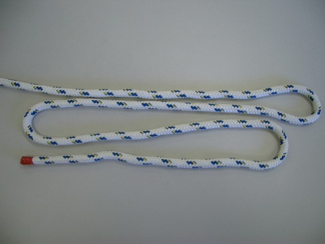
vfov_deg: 40.7
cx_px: 162
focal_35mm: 35
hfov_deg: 52.6
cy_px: 122
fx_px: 329
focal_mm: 5.8
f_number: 2.6
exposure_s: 1/80
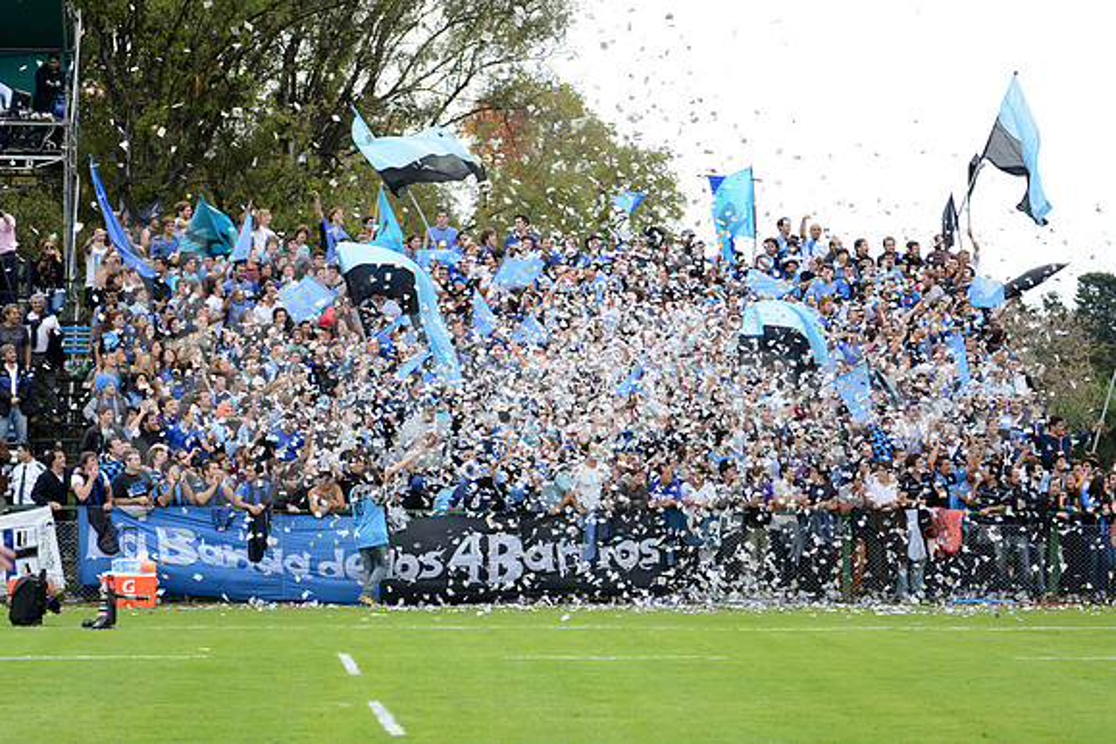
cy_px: 372
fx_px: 2170
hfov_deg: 28.8
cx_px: 558
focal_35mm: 70
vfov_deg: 19.5
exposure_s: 1/1250
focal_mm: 70
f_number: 2.8
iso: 400
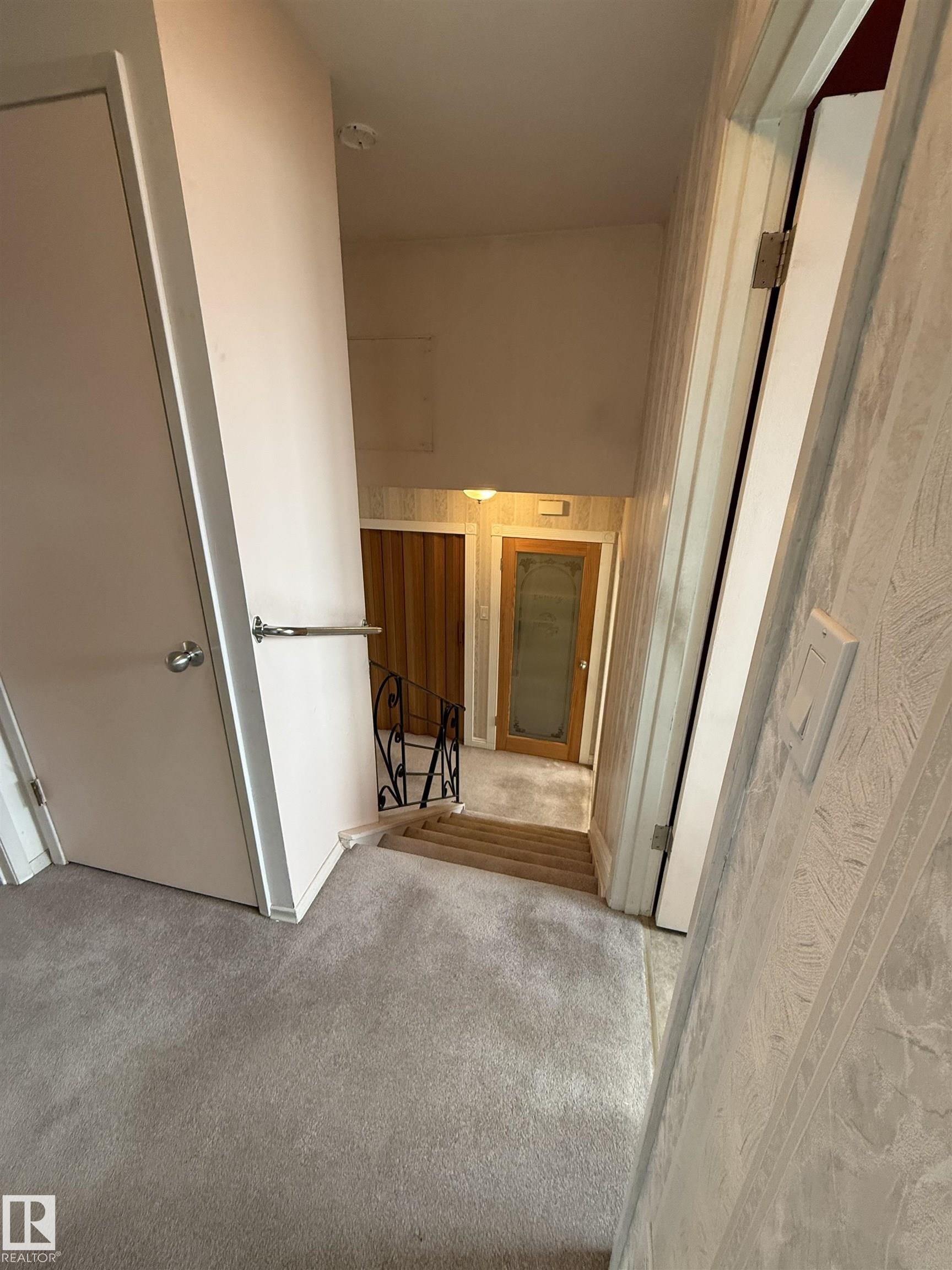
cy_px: 635
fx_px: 513
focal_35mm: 14
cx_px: 476
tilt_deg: -20.4
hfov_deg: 85.7
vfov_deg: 102.1
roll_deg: -1.2
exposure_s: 1/60
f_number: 2.2
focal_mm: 2.22
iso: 250
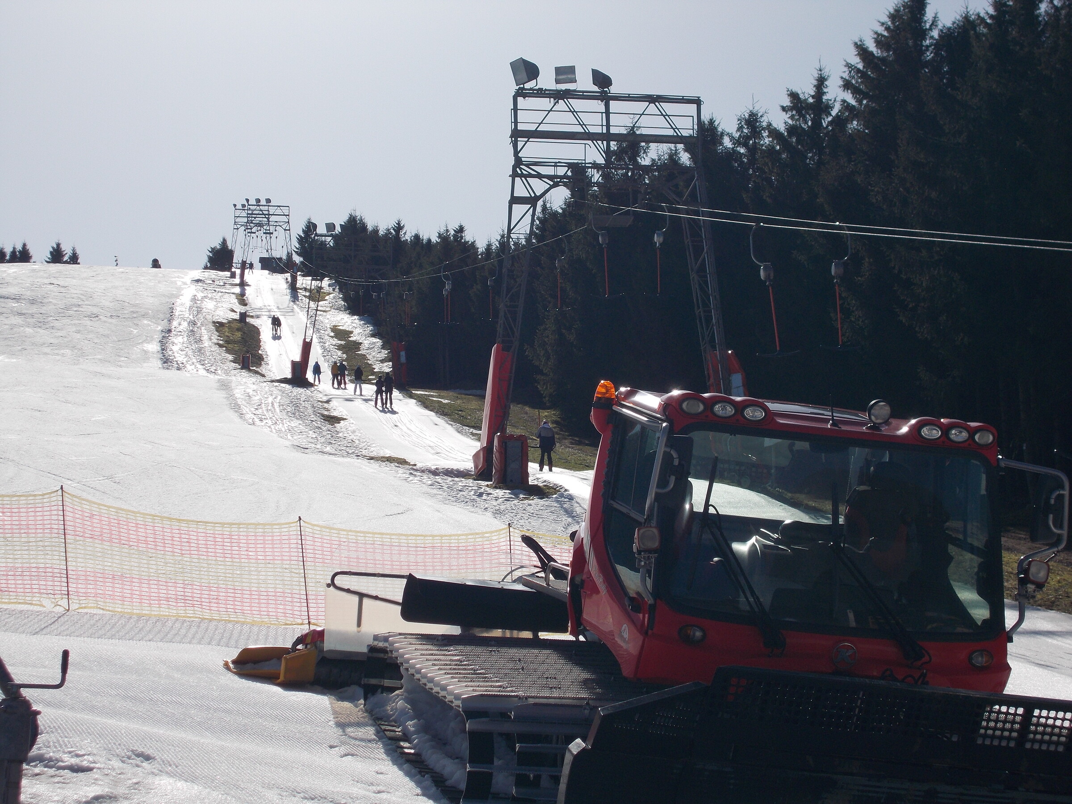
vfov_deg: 19.4
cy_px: 402
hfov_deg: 25.7
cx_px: 536
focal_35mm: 76
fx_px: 2354
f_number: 14.5
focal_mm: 13.5
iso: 80
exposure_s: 1/160
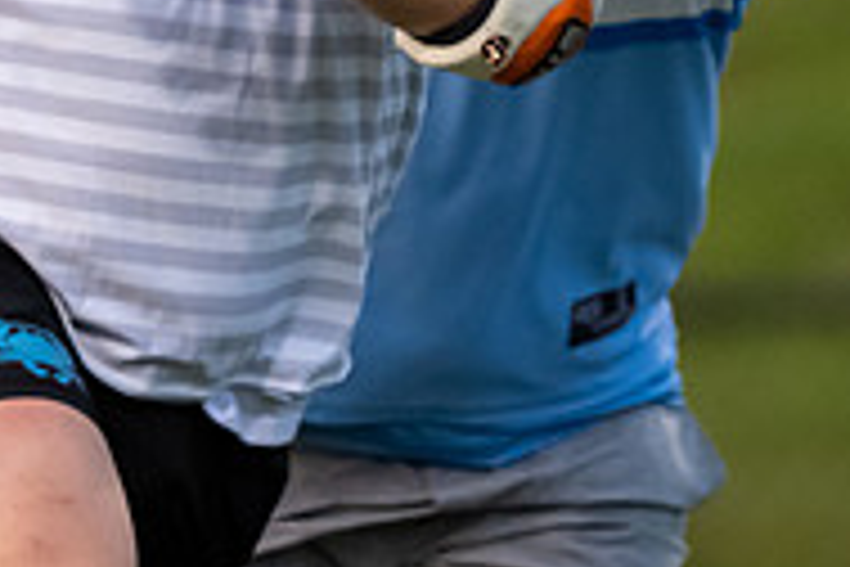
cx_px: 47
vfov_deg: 0.7
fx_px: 46723
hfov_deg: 1.0
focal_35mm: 1979
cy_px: -75
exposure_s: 1/1000
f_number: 5.6
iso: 5000
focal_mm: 500
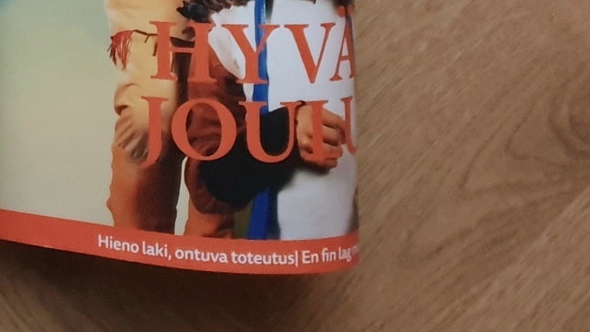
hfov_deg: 19.4
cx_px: -347
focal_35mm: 93
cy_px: -166
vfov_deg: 12.4
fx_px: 1455
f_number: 1.5
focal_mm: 4.3
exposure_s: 1/10
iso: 500
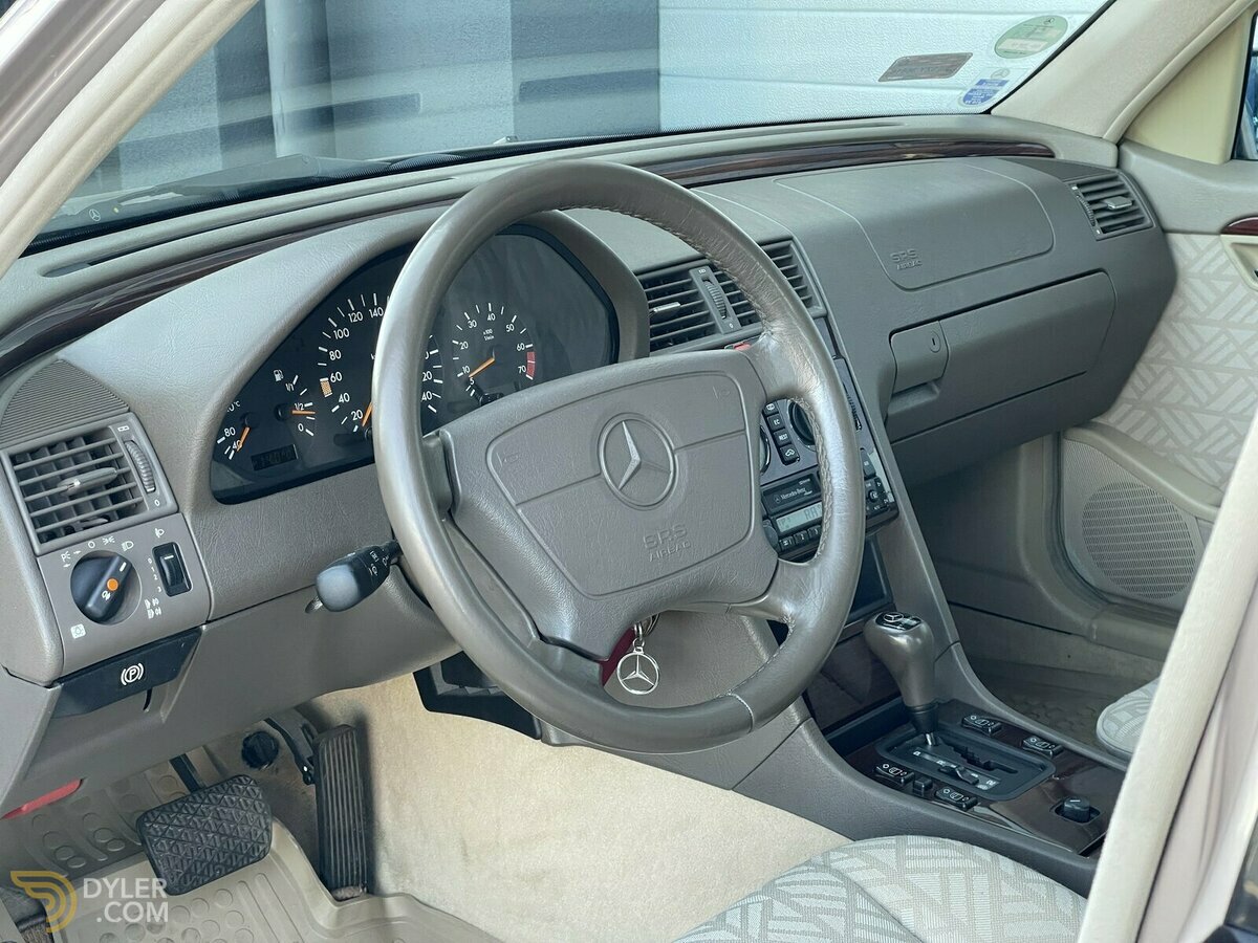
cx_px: 629
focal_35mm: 52
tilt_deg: -16.3
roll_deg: +0.7
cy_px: 472
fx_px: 1890
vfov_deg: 28.0
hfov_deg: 36.8
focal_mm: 6
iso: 100
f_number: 2
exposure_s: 1/99
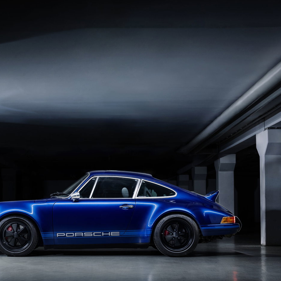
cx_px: 69
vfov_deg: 22.2
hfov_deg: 22.0
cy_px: 172
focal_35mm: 78
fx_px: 716
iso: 100
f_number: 5.6
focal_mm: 48
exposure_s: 4.5
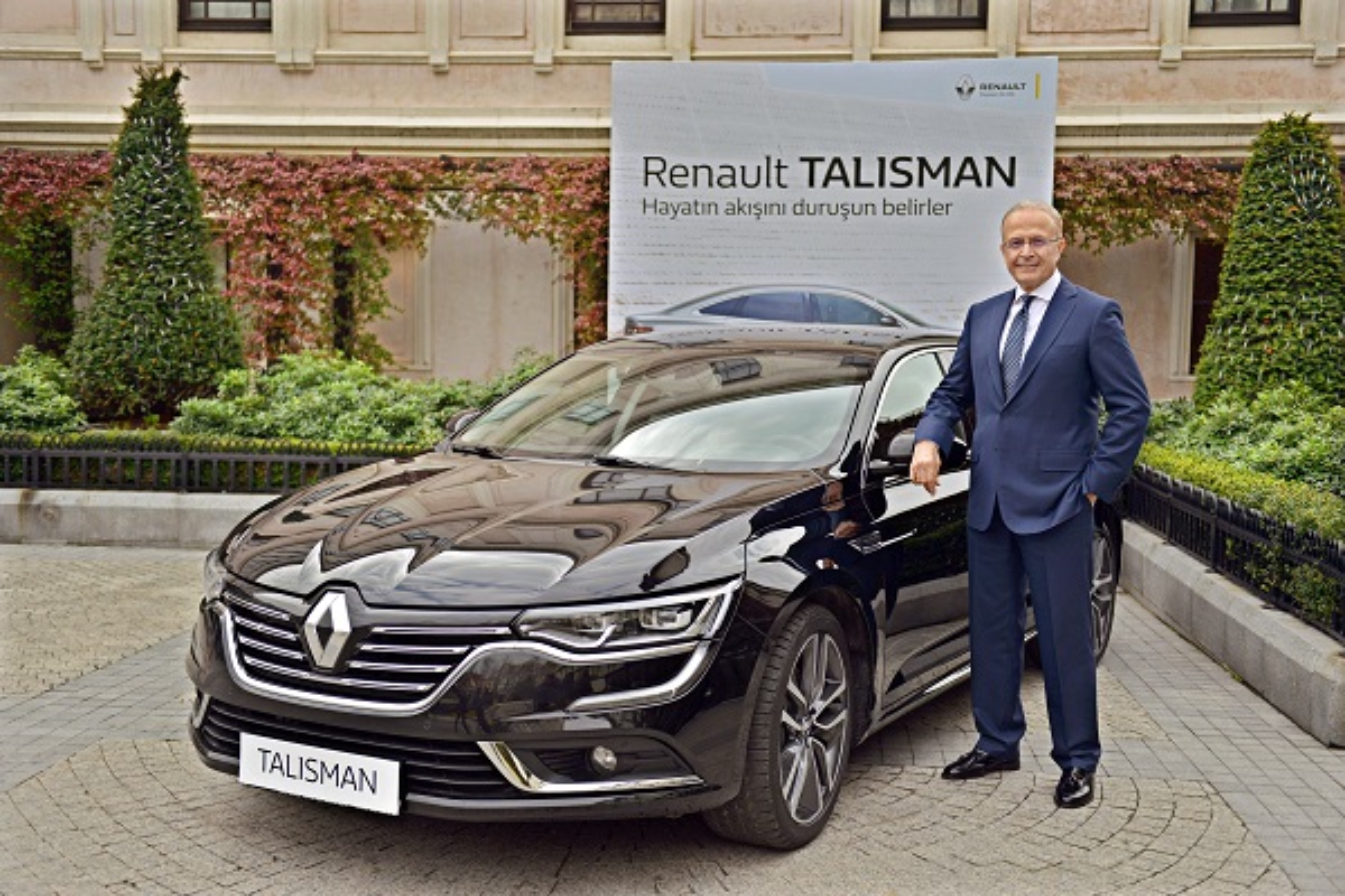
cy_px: 448
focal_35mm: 42
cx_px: 672
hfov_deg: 46.4
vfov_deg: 31.9
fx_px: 1569
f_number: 2.8
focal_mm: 42
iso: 400
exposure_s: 1/4000
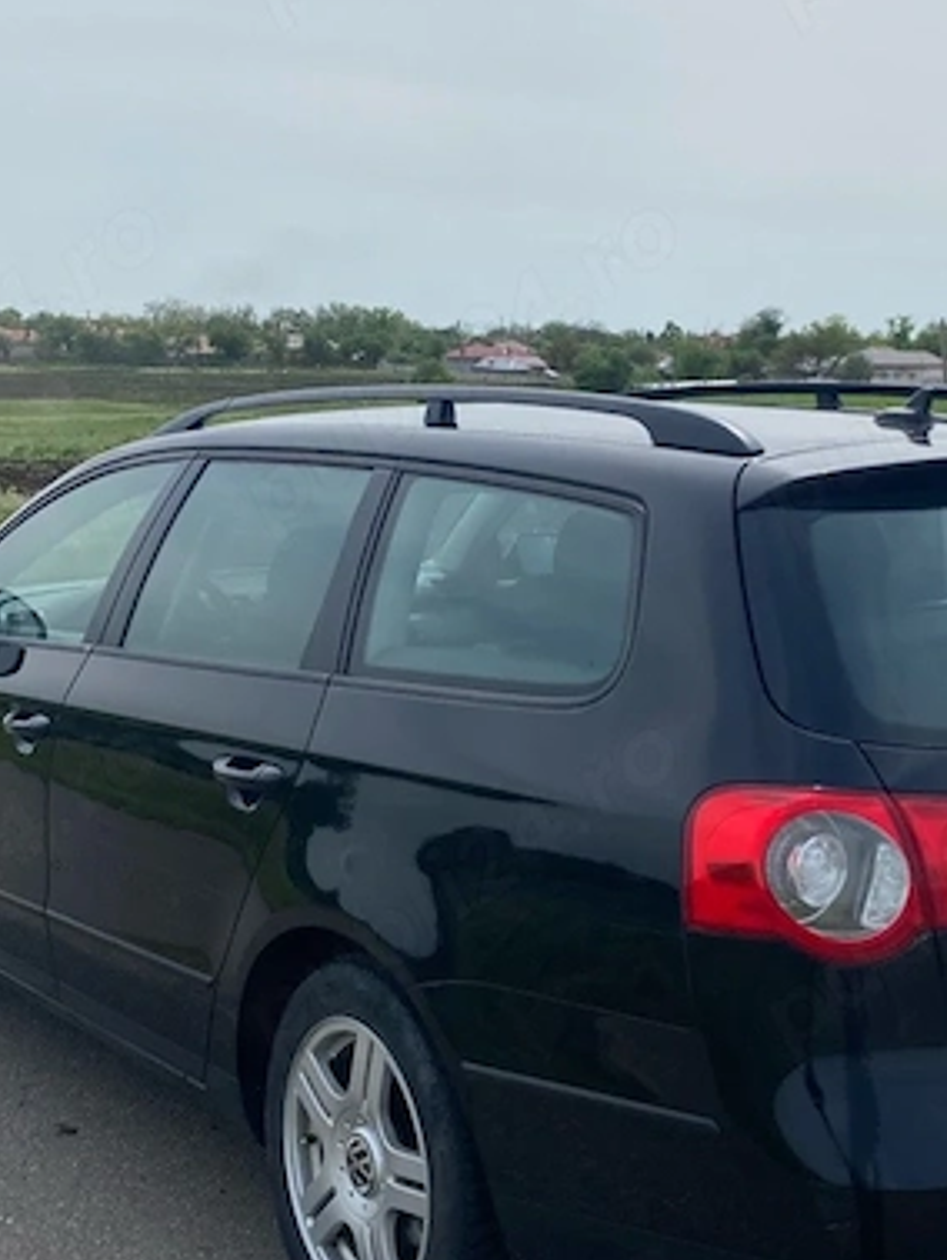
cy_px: 447
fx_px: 2004
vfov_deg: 34.7
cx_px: 594
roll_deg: -0.5
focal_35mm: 55
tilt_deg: -0.7
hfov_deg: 26.5
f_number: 1.8
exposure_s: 1/6757
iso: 32
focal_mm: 4.25
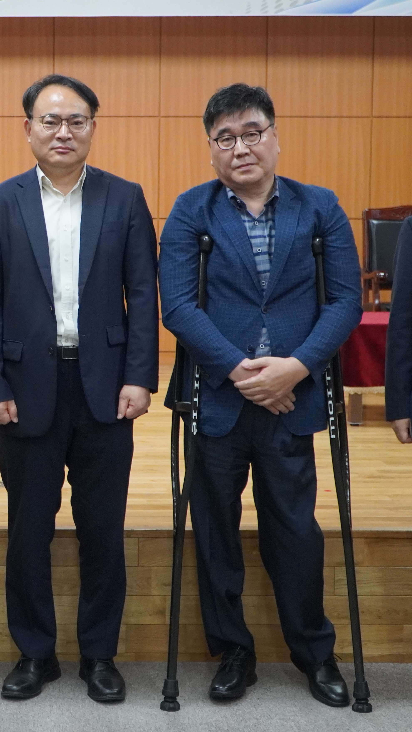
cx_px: -28
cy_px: 318
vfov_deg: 31.4
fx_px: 1299
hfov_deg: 17.5
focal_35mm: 67
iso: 2000
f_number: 4
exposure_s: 1/160
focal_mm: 25
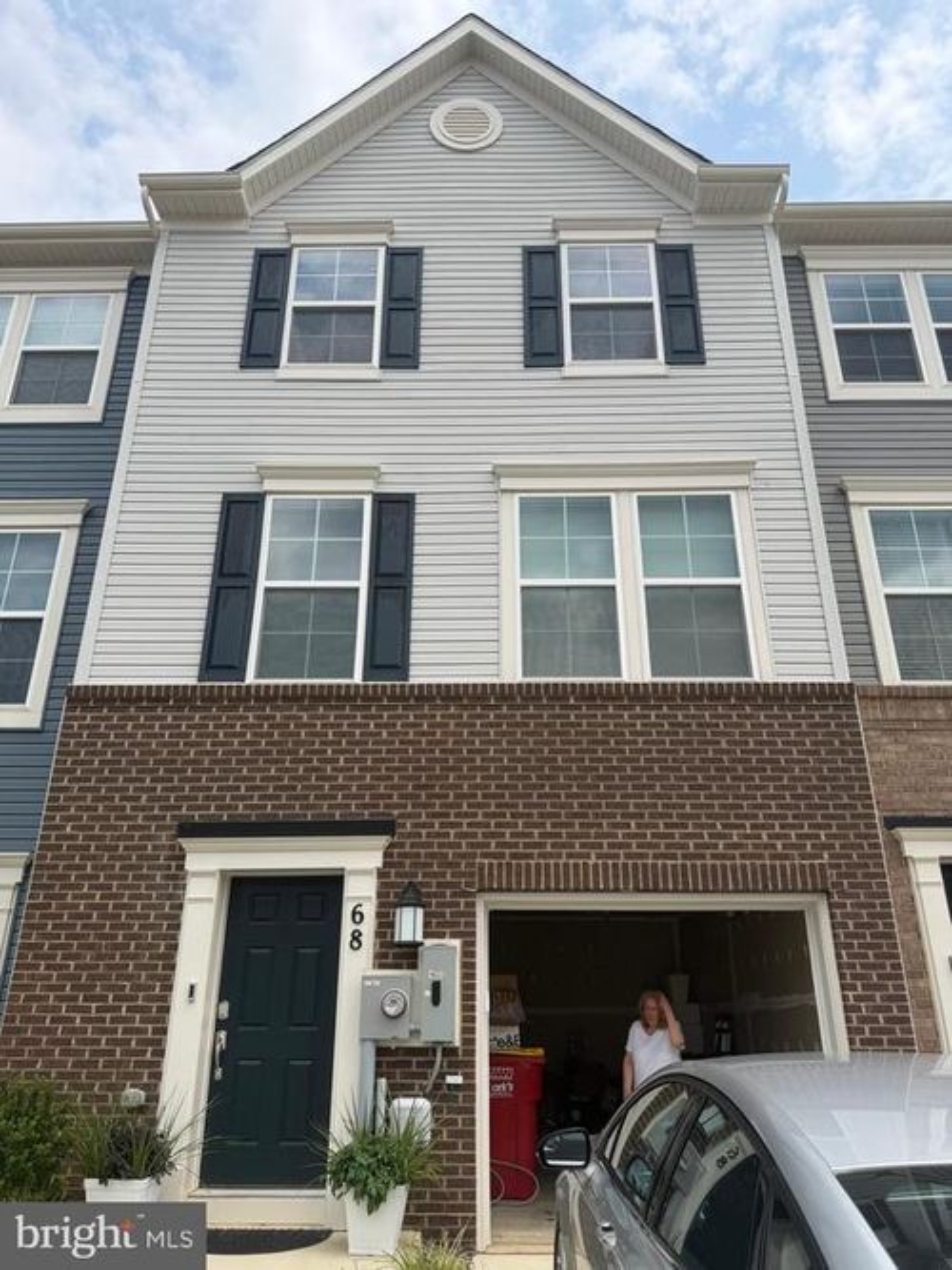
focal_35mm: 24
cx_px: 476
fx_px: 880
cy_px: 635
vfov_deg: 71.6
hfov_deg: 56.8
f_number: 1.78
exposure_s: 1/4405
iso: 80
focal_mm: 6.76
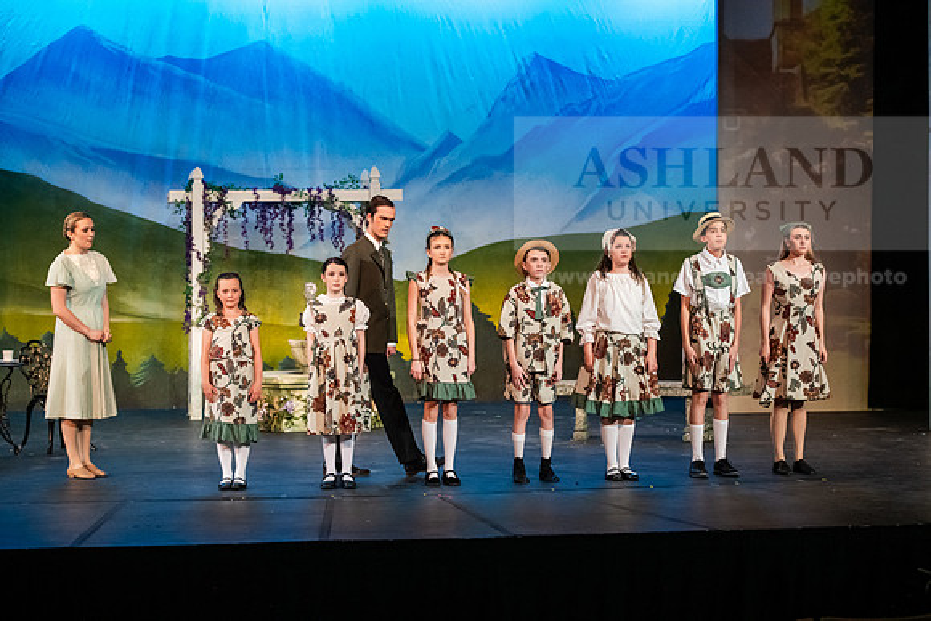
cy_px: 310
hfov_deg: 23.6
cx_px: 466
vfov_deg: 15.9
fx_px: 2224
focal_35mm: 86
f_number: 3.2
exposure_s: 1/250
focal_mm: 86
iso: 4000
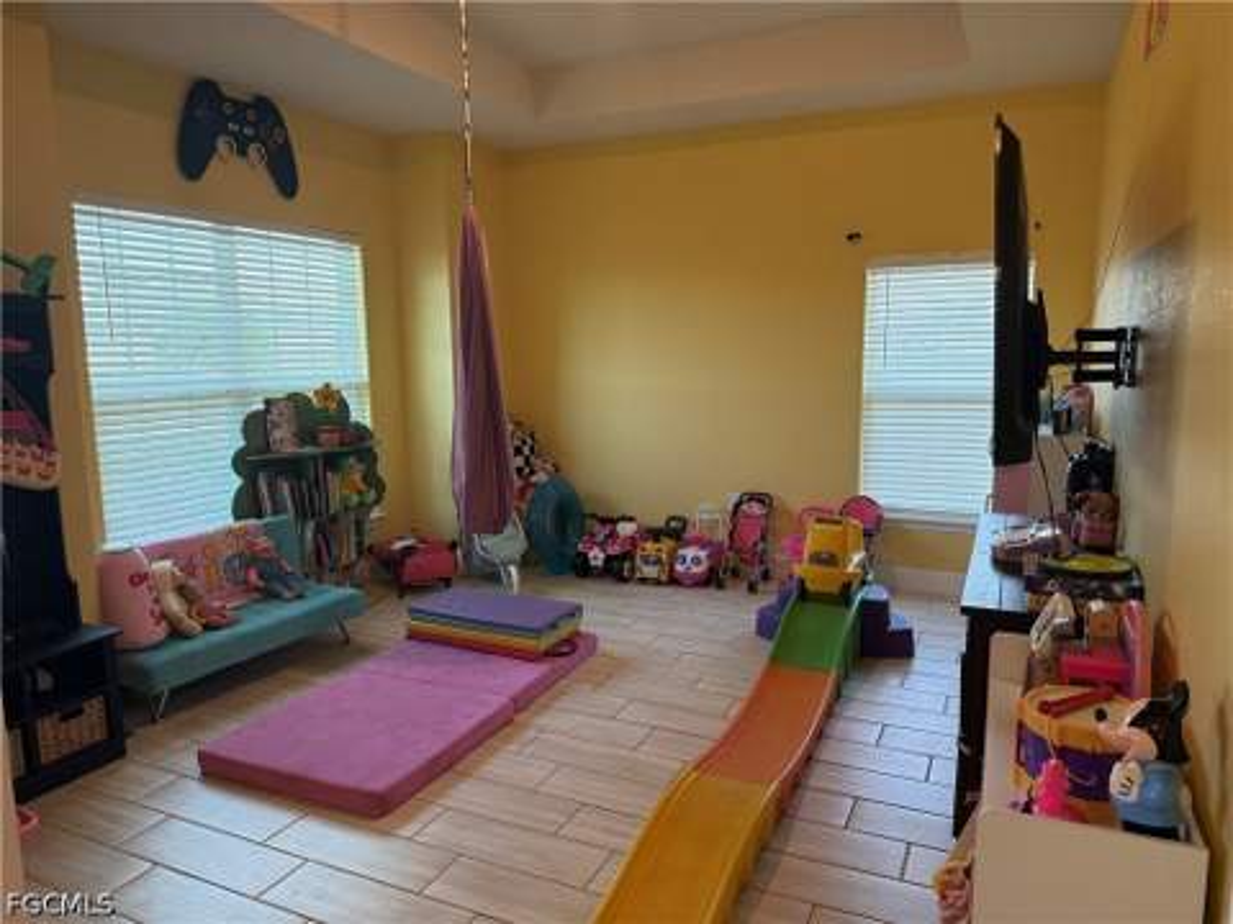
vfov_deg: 56.8
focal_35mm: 24
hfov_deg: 71.6
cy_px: 462
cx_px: 616
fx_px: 855
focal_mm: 6.76
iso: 200
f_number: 1.78
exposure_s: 1/149
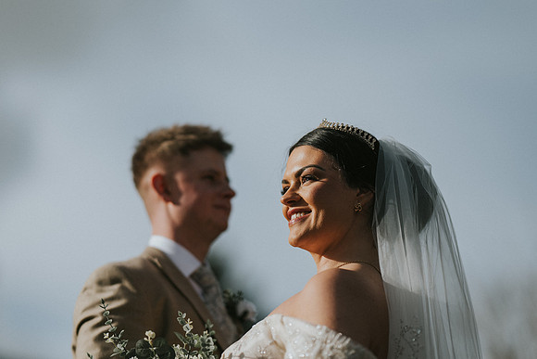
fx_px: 1577
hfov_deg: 19.3
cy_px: 196
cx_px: 251
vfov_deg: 13.0
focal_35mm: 106
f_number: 1.2
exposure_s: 1/6400
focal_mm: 85
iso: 80
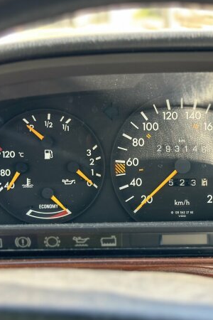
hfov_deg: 19.0
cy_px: 164
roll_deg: -2.0
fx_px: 630
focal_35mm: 71
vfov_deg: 28.5
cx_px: 175
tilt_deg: -17.7
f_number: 1.78
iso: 125
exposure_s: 1/142
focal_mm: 6.86
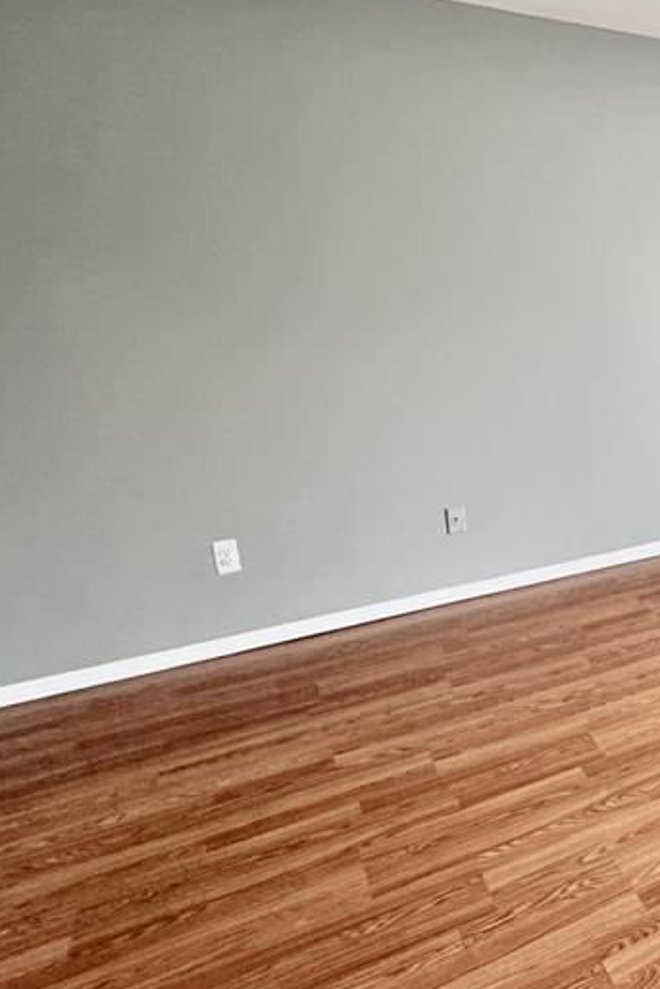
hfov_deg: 34.4
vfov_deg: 63.5
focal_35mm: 29
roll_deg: -0.5
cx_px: 822
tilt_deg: -12.8
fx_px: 797
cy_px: 441
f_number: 2.2
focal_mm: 2.22
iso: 320
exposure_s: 1/88
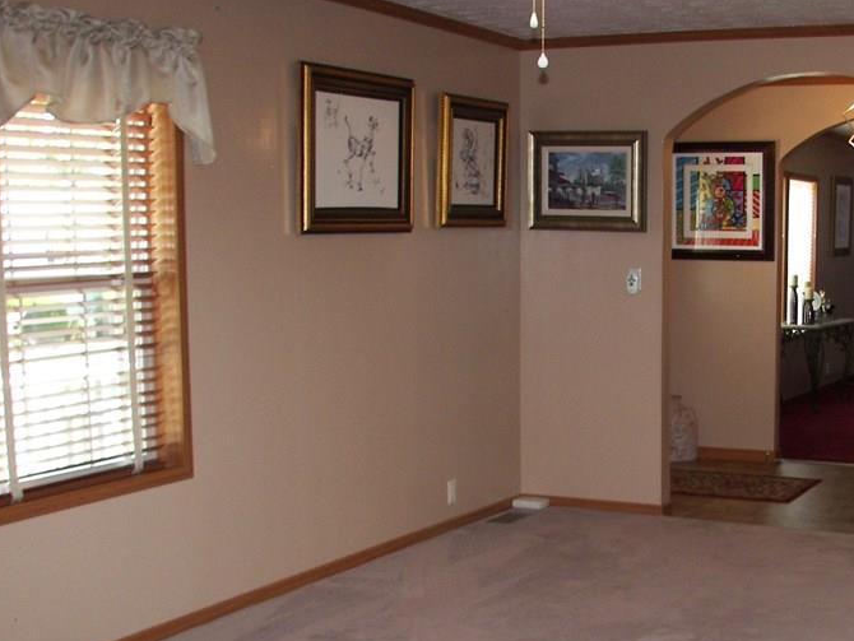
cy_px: 445
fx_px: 1357
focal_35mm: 55
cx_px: 621
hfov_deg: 34.3
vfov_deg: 26.4
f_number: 2.8
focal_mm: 6
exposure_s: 1/30
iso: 100
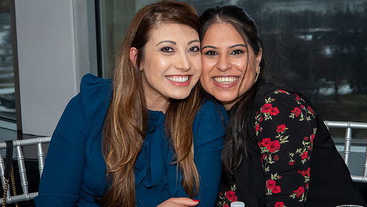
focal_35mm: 105
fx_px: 1022
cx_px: 172
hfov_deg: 20.4
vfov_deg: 11.5
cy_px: 108
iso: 640
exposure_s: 1/250
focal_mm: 48
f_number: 8
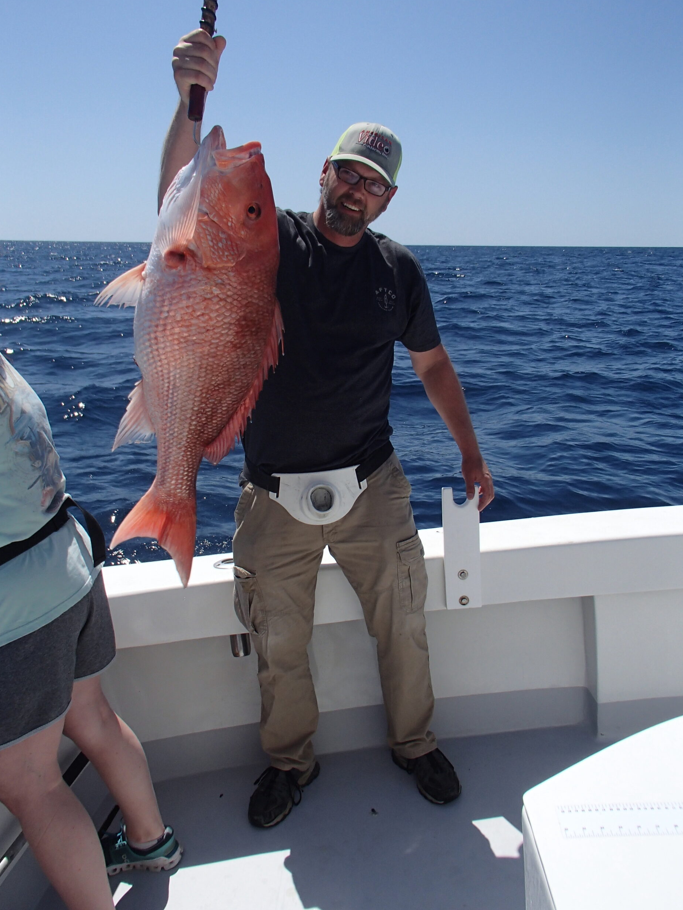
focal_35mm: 29
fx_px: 763
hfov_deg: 48.2
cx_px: 334
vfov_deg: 61.7
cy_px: 454
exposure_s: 1/200
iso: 100
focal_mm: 5
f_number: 11
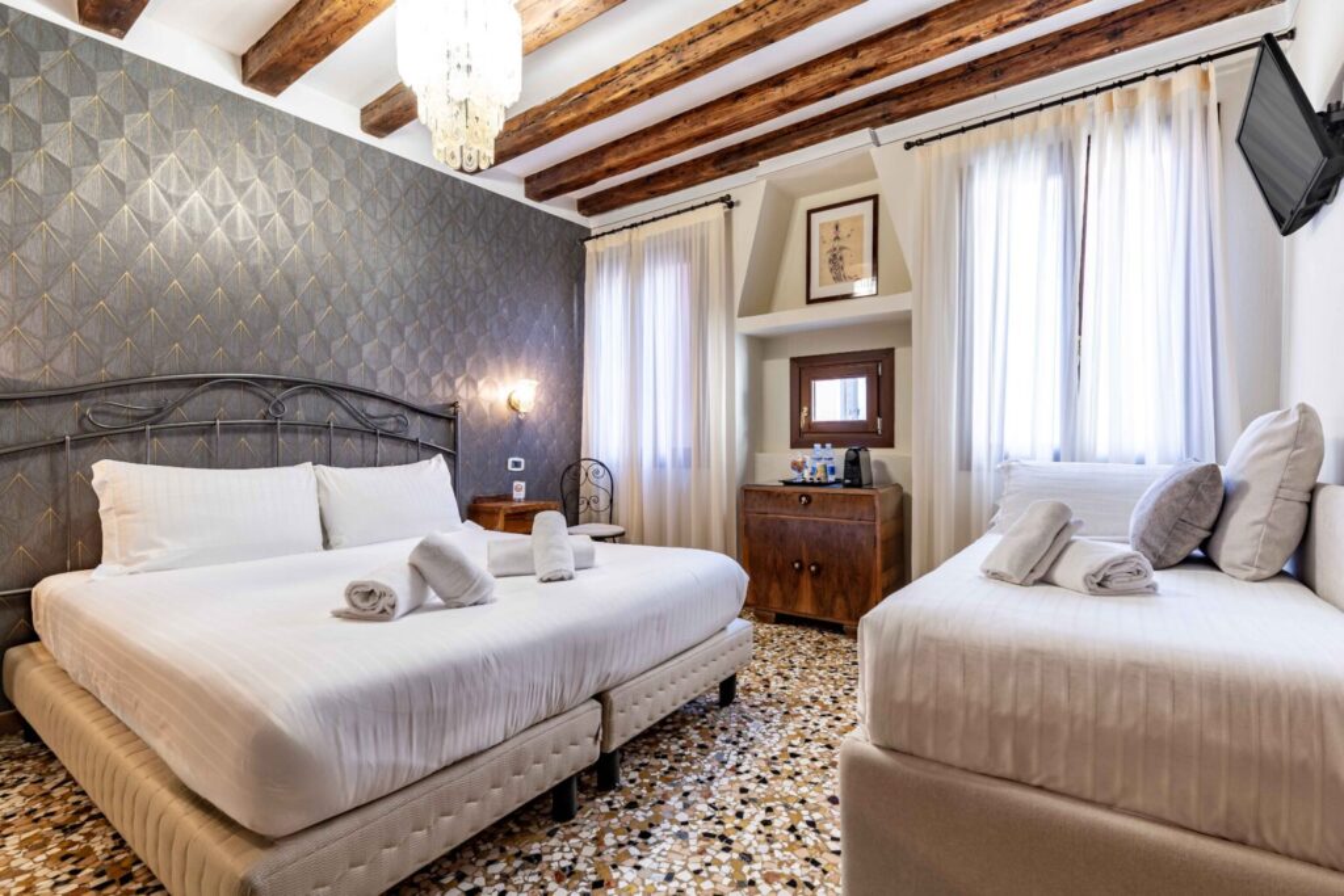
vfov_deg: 73.8
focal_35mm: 16
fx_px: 597
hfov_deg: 96.7
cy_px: 448
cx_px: 672
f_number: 11
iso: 200
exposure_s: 1.6
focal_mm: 16
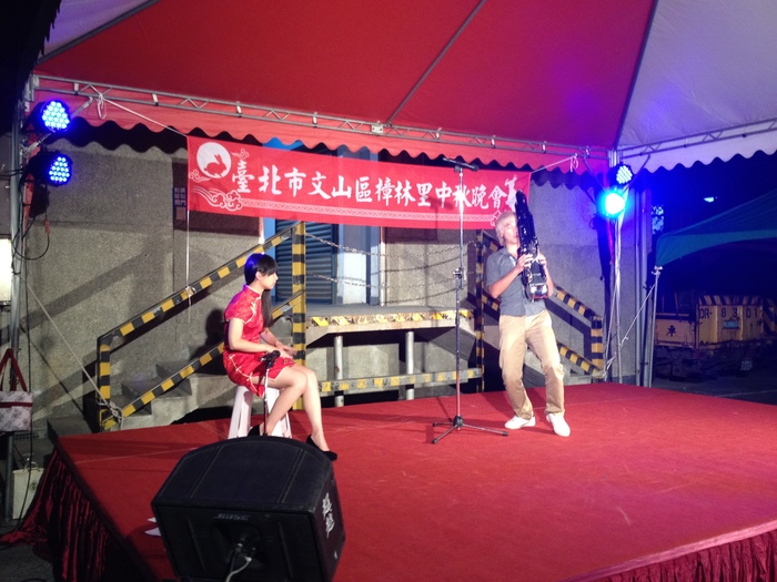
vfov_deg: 40.7
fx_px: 786
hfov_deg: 52.6
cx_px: 388
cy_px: 291
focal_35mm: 35
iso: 200
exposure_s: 1/20
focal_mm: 4.28
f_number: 2.4
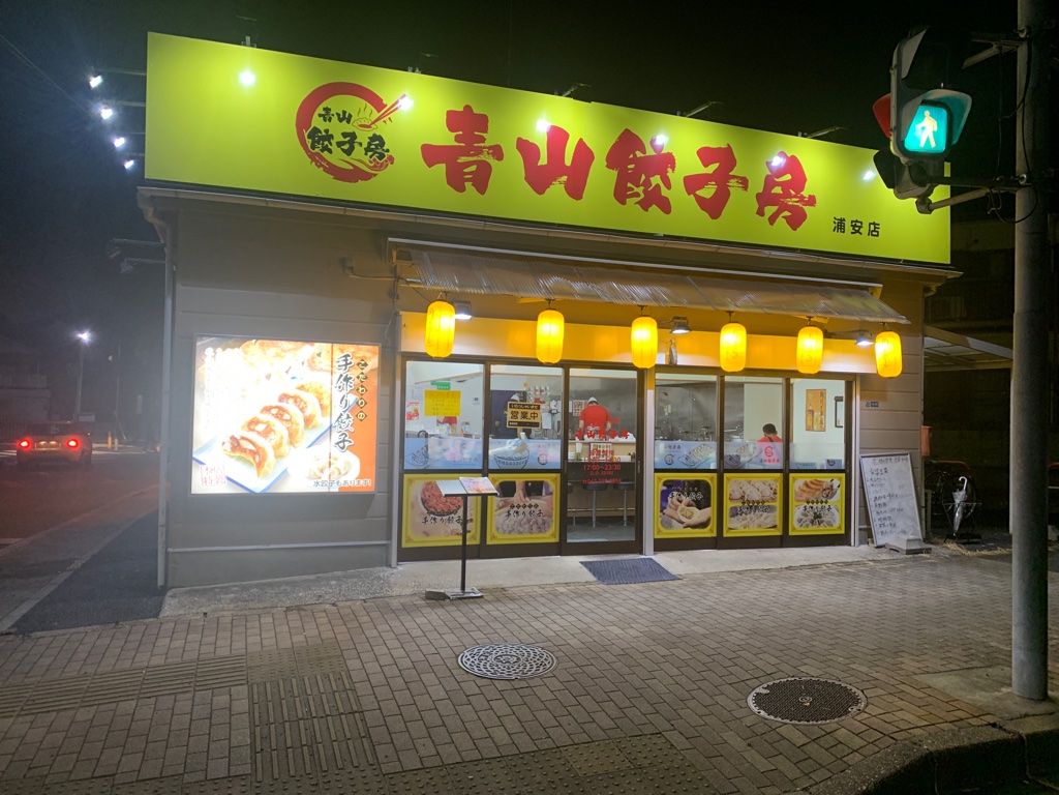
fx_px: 795
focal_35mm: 26
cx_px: 530
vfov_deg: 53.1
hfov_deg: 67.3
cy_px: 398
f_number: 1.8
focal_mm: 4.25
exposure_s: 1/50
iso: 100
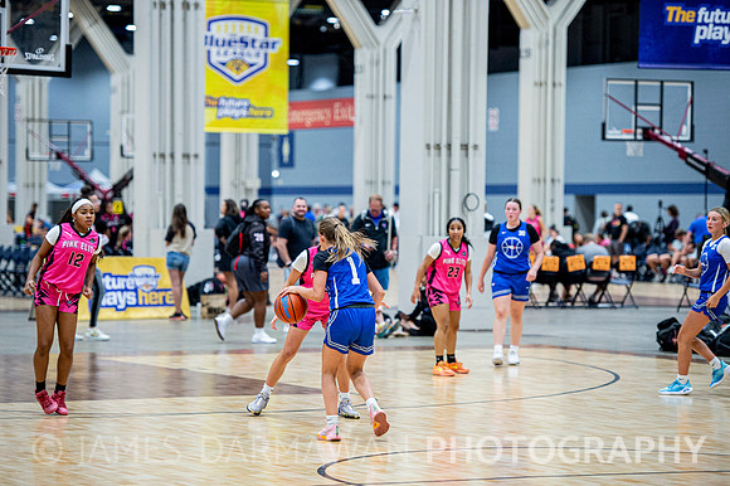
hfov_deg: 15.2
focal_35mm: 135
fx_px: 2736
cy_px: 243
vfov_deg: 10.1
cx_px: 365
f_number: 2.8
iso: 2000
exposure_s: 1/400
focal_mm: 135
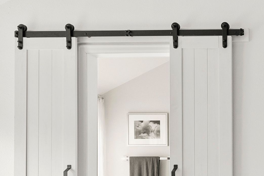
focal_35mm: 53
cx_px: 351
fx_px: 389
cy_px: 167
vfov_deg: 24.6
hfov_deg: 29.5
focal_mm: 13
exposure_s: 1/13
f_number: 8
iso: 640
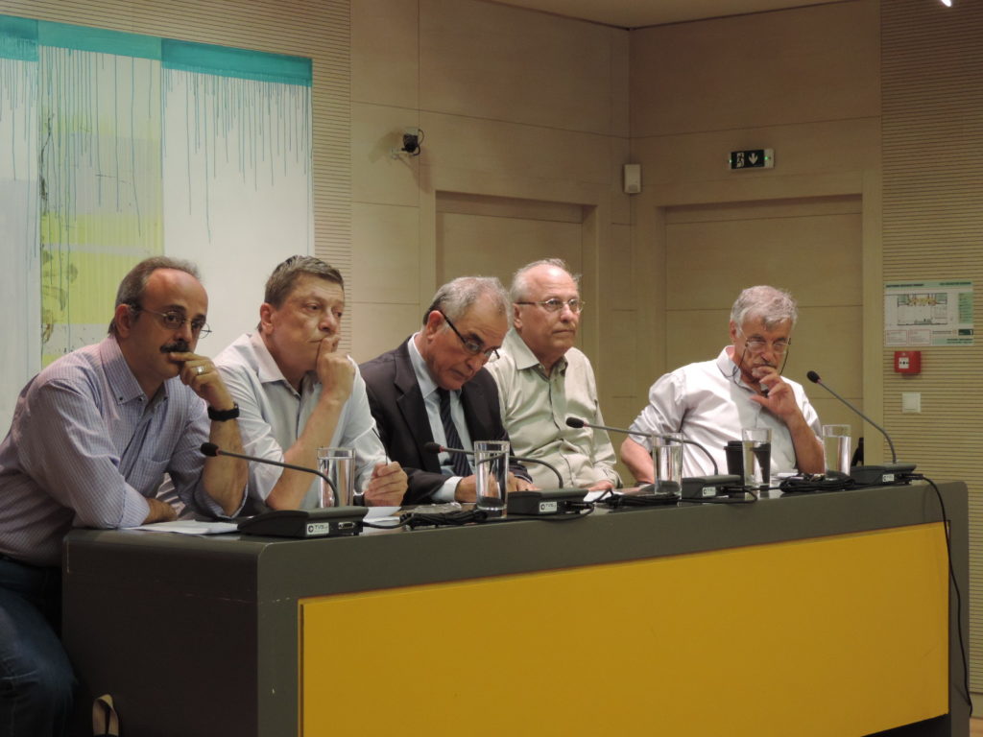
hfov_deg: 26.0
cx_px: 492
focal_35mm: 75
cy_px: 368
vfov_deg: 19.6
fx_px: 2130
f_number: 3.9
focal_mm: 13.3
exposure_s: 1/25
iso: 400
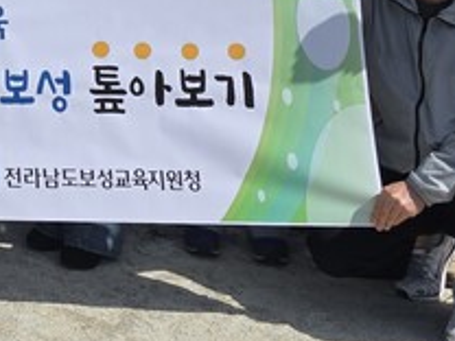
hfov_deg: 17.2
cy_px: -396
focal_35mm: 106
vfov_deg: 12.0
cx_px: -177
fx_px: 1393
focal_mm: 6.3
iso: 80
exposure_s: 1/7944
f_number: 1.7
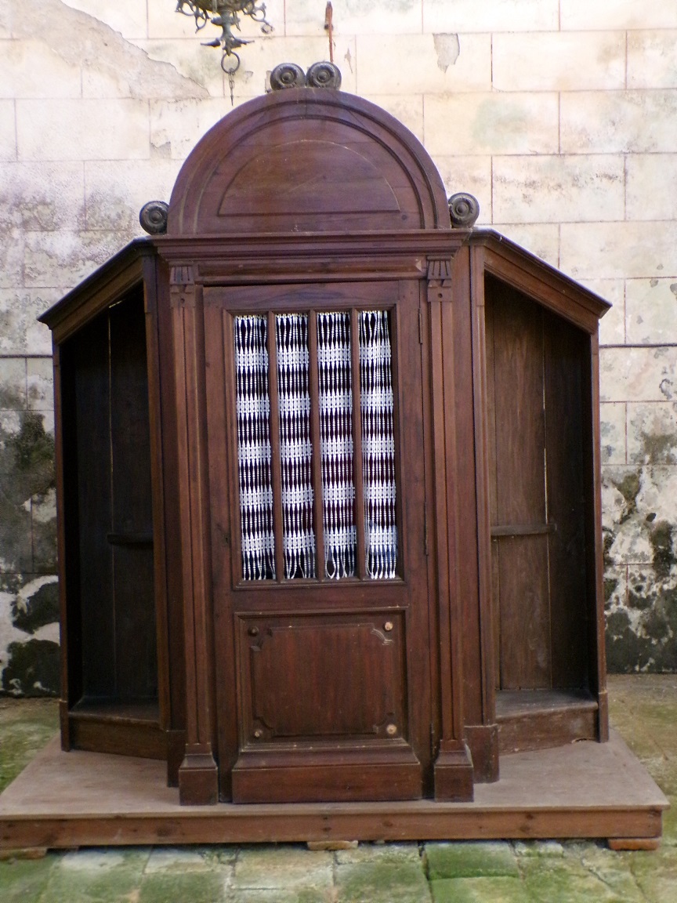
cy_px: 452
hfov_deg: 29.7
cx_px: 338
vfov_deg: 38.9
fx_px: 1278
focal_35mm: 49
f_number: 3.5
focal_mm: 8.7
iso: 800
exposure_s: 1/12
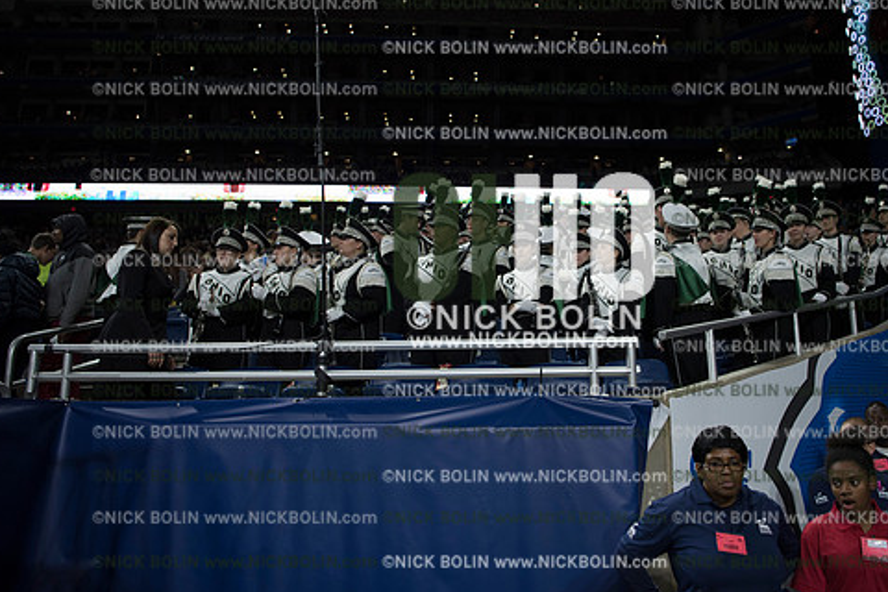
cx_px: 524
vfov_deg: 44.9
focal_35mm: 29
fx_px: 715
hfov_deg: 63.2
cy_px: 262
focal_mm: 24
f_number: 2.8
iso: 1250
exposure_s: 1/1250
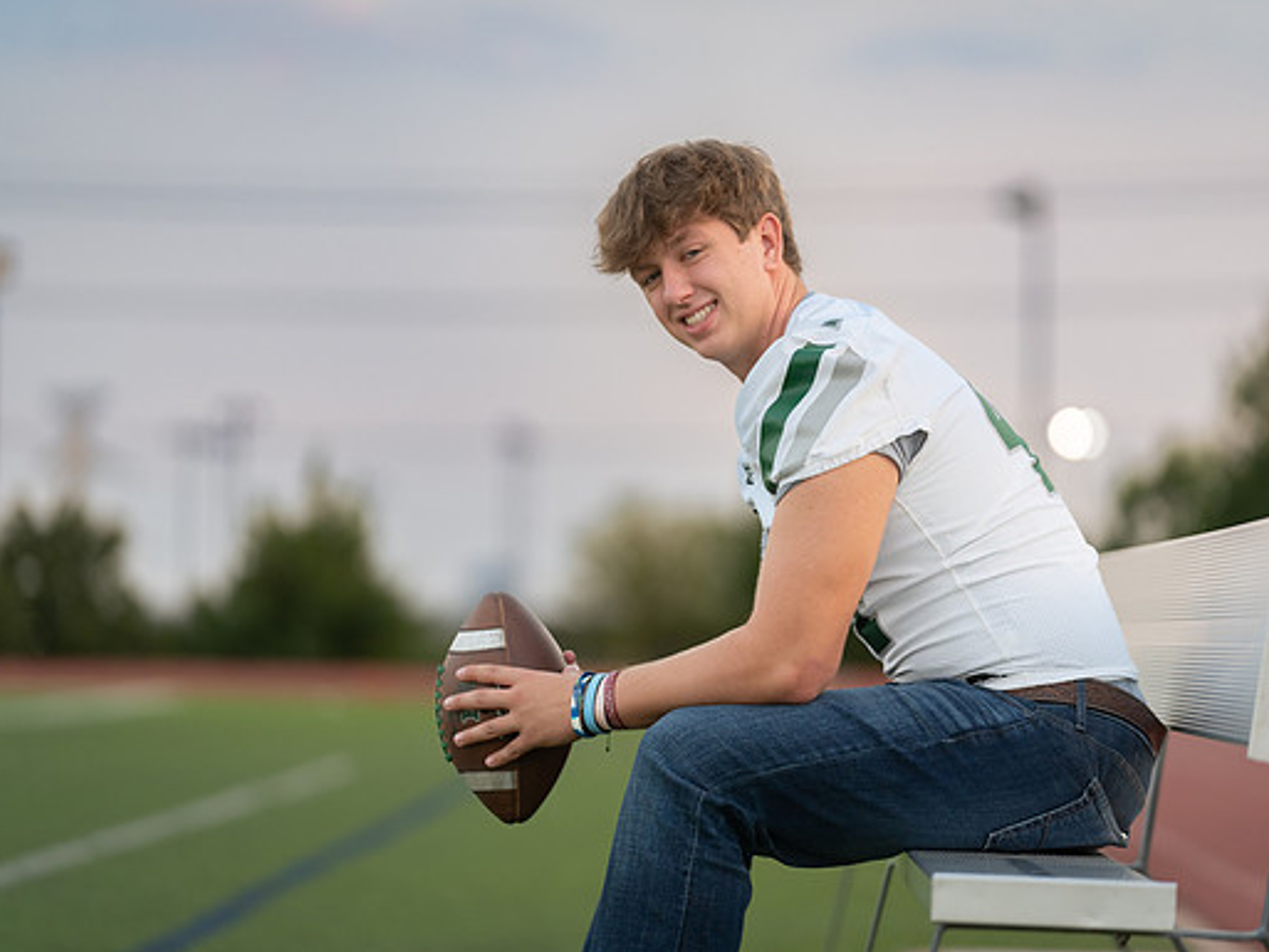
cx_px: 703
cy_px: 476
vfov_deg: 8.0
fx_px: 6820
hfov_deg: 10.6
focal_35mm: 186
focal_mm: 171
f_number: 2.8
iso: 320
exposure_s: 1/320
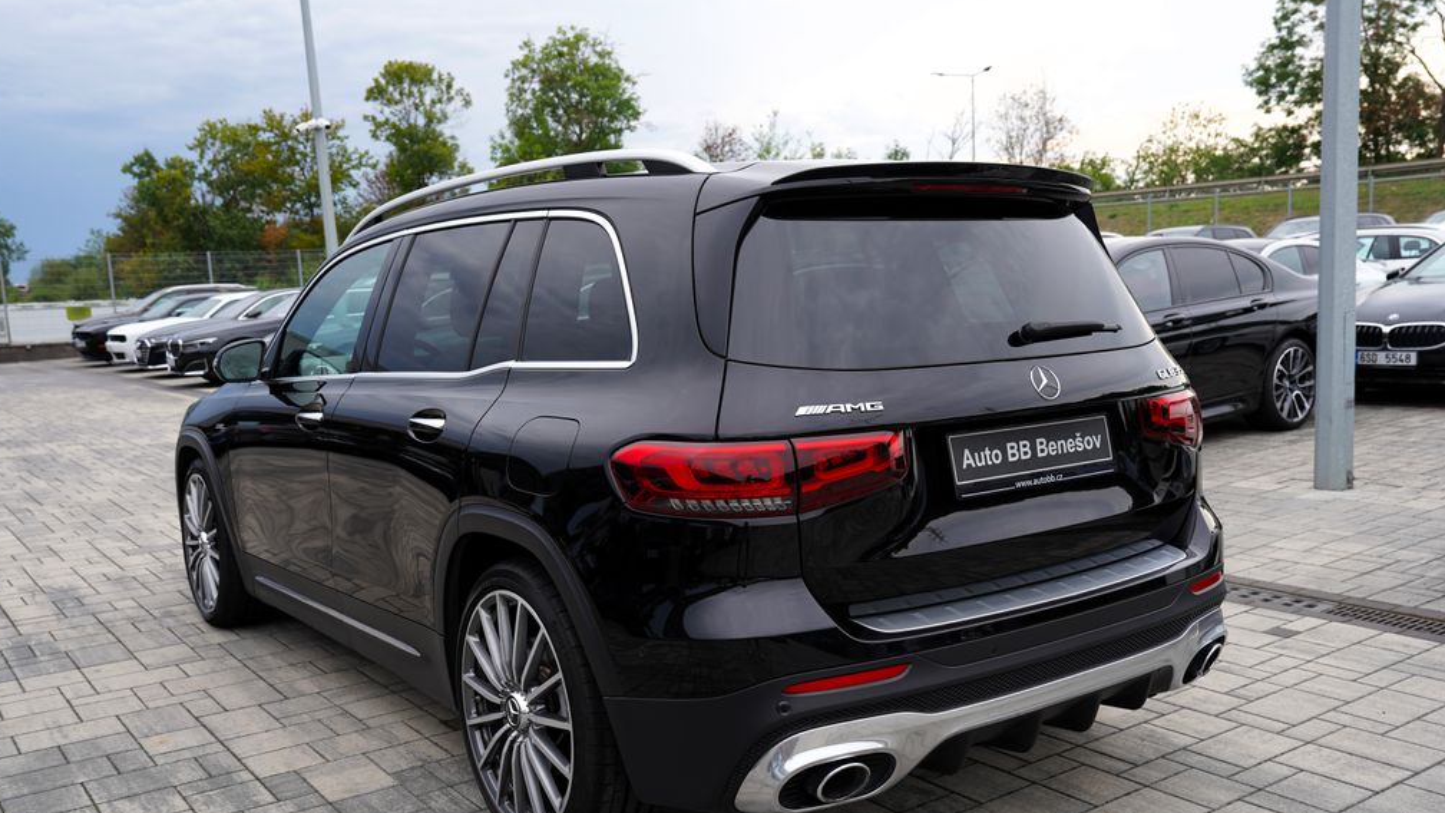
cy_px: 478
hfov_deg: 61.0
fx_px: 1226
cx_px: 712
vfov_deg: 36.6
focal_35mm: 32
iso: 100
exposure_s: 1/125
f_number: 5
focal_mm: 30
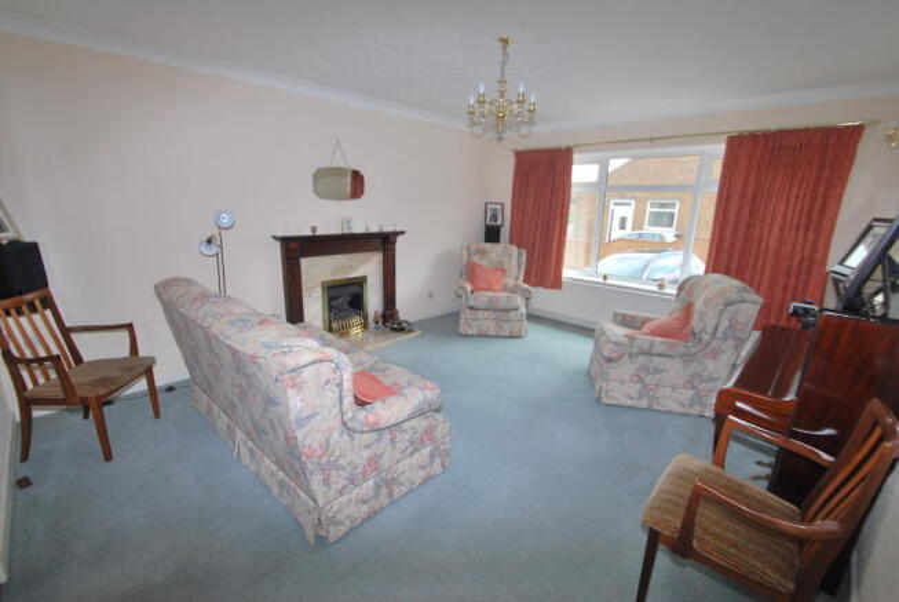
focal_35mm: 15
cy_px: 301
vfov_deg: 77.5
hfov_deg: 100.3
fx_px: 375
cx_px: 450
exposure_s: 1/100
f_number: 5
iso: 200
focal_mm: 10
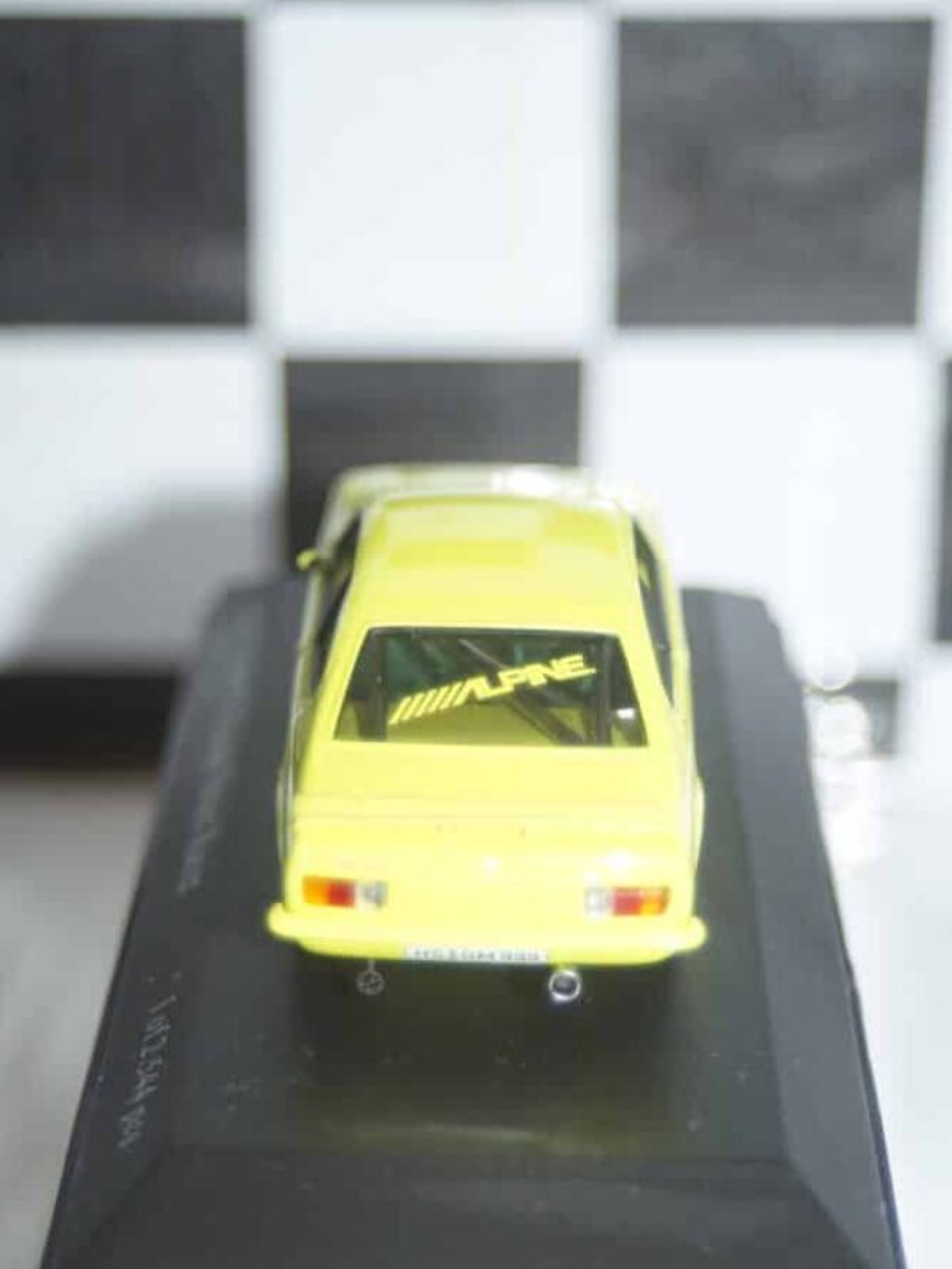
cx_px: 476
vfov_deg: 21.9
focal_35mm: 90
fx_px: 3283
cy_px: 702
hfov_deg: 16.5
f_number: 5
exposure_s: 1/100
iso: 500
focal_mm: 55
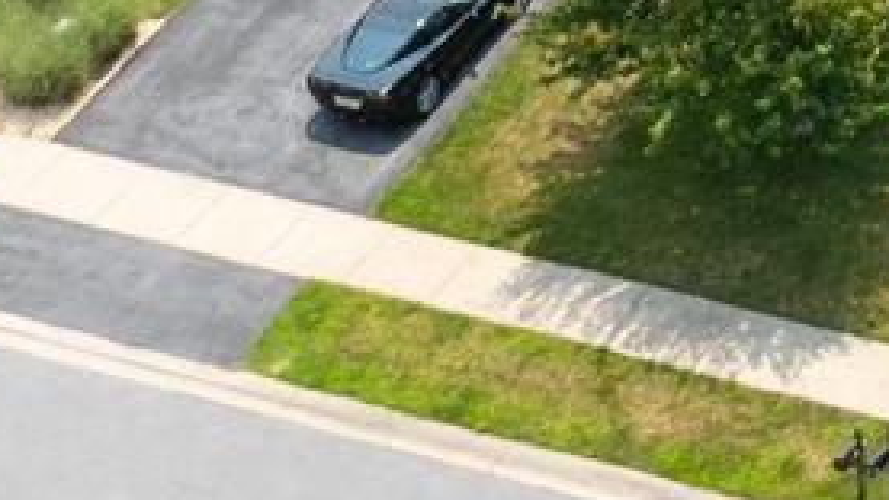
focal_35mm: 193
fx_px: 4551
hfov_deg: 10.1
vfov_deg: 5.4
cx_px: 1906
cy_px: -1550
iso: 100
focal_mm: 12.29
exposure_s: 1/400
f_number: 7.1
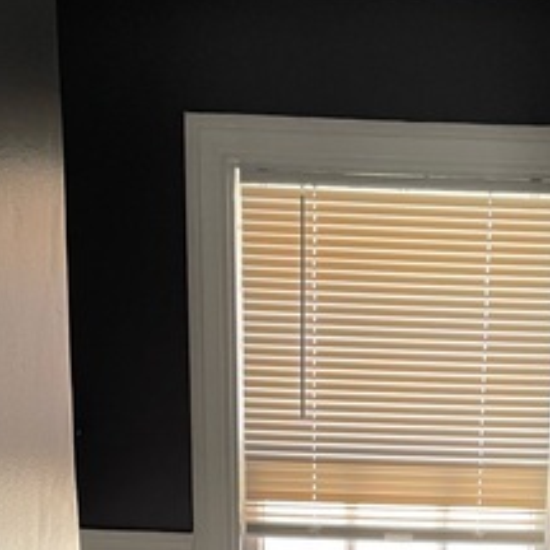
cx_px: 420
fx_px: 1276
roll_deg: -1.6
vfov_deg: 21.5
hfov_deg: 24.0
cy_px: 752
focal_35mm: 71
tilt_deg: -13.8
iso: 125
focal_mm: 4.2
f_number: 1.6
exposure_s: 1/60
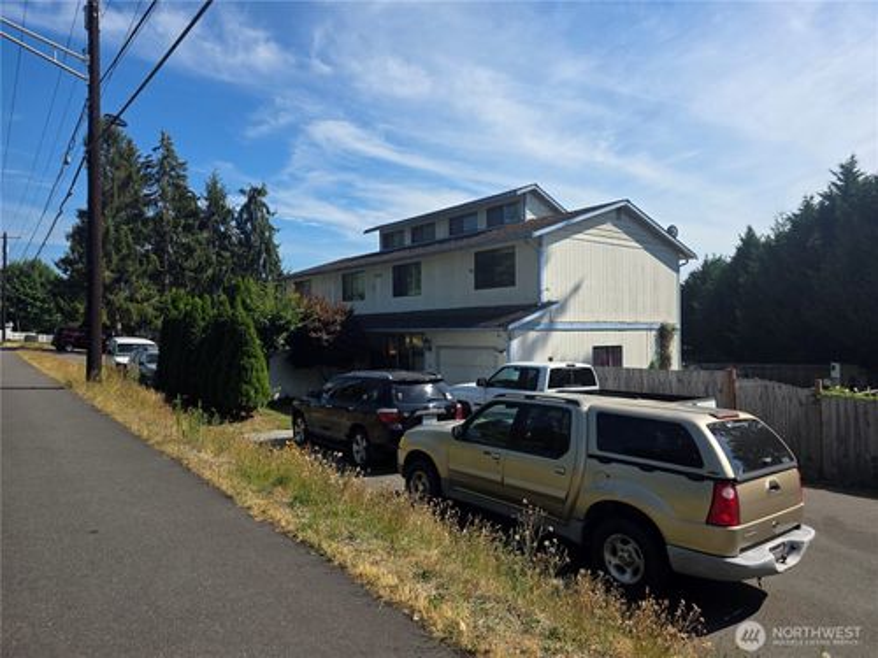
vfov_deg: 58.9
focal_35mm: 23
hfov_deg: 73.9
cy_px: 329
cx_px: 439
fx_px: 583
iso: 80
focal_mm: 6.3
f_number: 1.7
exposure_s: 1/5958
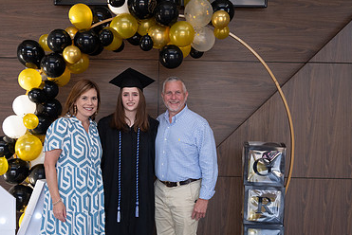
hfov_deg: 39.5
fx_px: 489
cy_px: 151
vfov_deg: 26.9
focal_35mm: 50
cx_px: 148
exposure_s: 1/200
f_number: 4
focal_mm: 32
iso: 1600
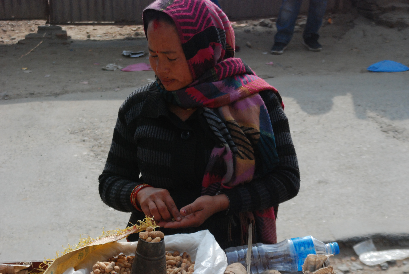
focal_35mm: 93
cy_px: 137
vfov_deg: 14.7
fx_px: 1058
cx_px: 204
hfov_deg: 21.9
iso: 1000
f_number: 9
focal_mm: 62
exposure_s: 1/1250
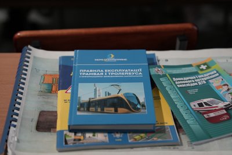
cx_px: 116
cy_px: 78
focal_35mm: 70
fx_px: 451
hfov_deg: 28.8
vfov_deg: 19.5
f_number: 2.8
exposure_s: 1/40
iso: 640
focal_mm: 70
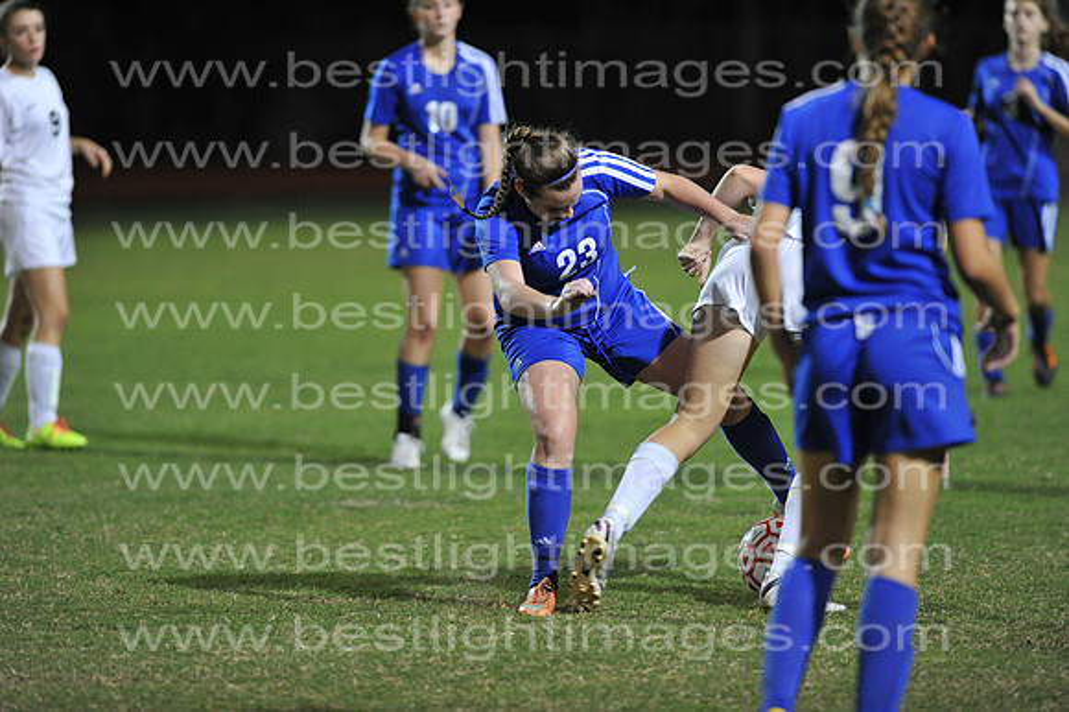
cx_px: 534
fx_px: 8903
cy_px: 356
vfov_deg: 4.6
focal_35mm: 300
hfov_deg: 6.9
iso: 5000
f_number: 3.2
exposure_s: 1/400
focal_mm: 300
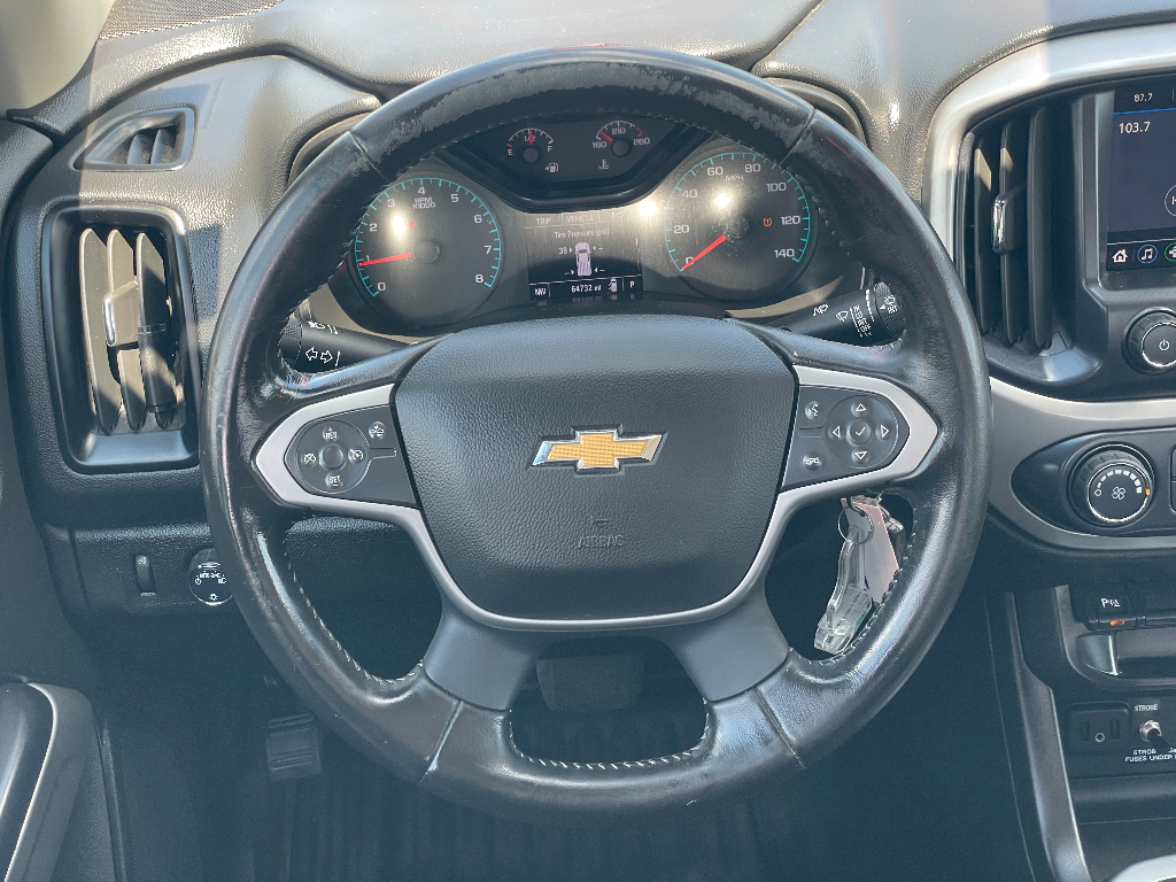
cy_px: 441
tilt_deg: -32.7
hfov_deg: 36.8
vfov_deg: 28.0
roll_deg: +2.9
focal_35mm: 52
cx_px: 588
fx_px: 1767
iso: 64
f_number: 2
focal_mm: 6
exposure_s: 1/99
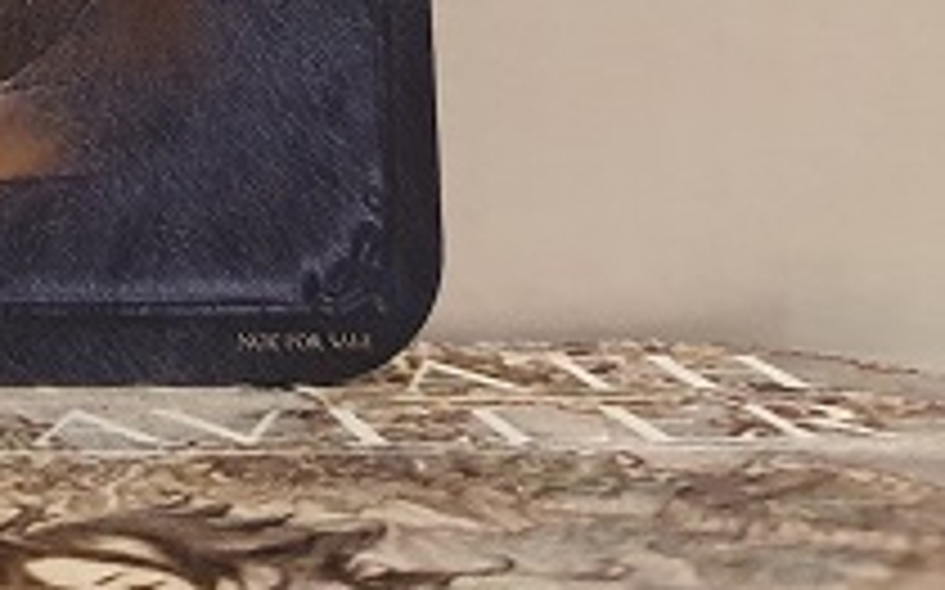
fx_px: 2728
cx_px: -389
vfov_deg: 11.6
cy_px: -381
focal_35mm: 106
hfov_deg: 17.9
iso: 500
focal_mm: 4.32
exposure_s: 1/33
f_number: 1.5
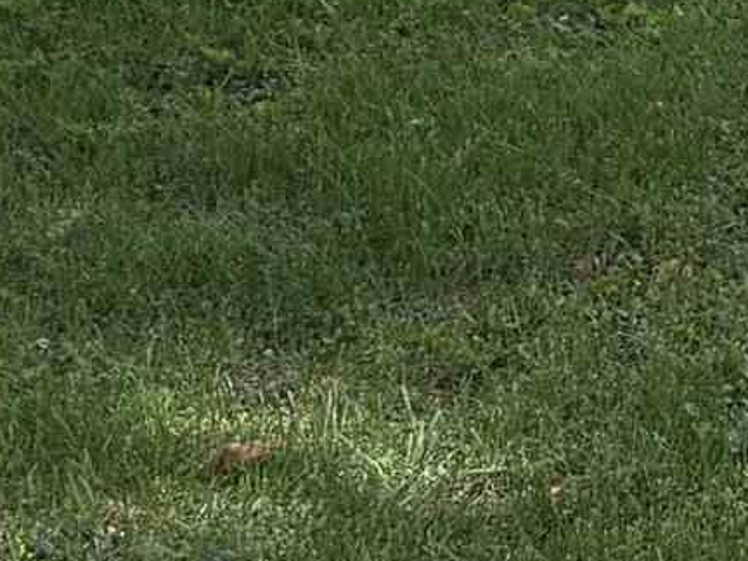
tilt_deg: +2.3
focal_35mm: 185
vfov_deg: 7.2
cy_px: -1103
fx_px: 3998
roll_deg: +1.0
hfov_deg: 10.3
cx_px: 1145
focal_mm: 5.96
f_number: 1.6
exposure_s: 1/2208
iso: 50
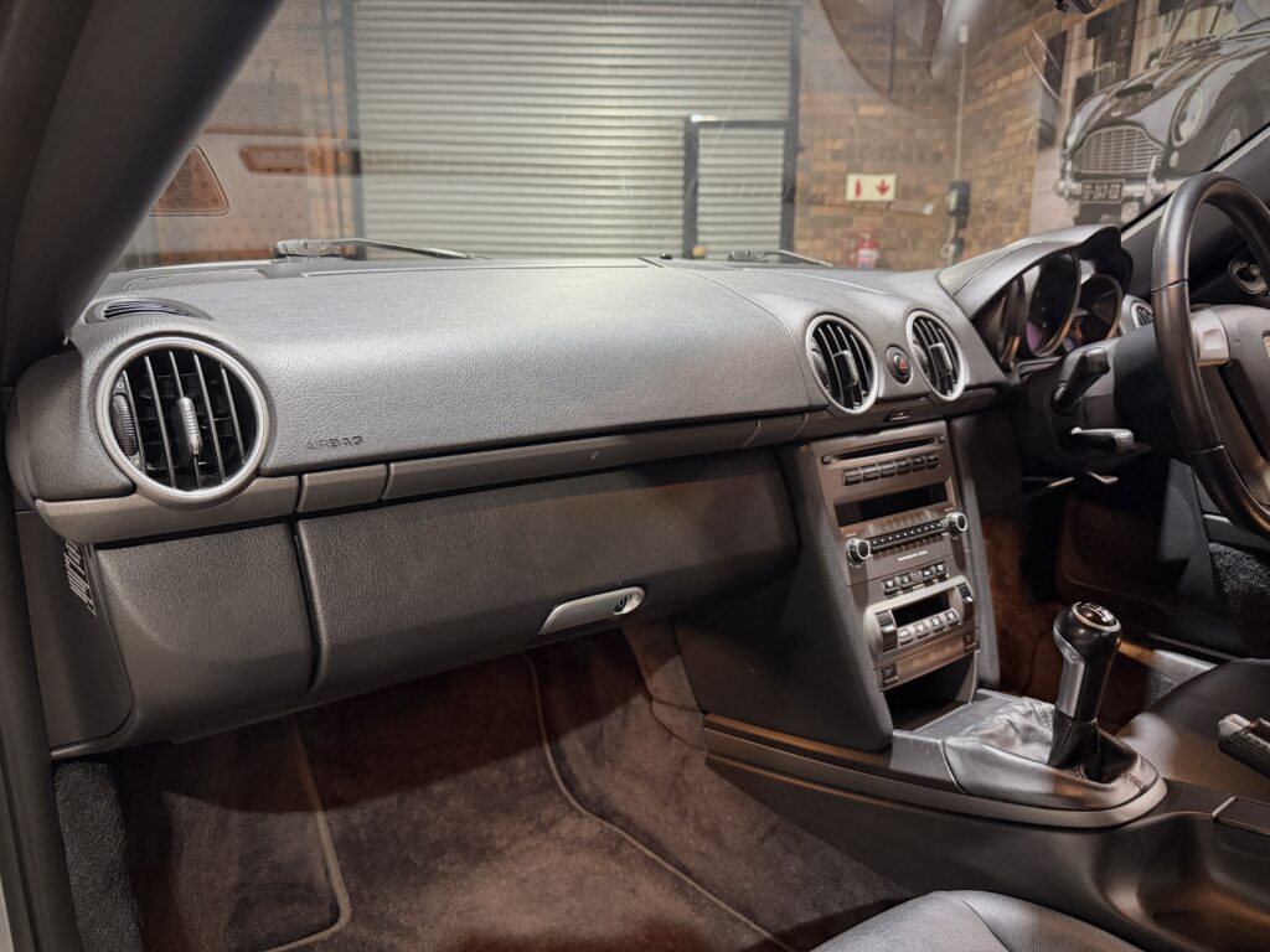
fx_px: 881
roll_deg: -0.3
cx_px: 635
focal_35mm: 24
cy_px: 476
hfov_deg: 71.6
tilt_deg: -12.6
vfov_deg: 56.8
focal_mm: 6.76
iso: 640
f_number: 1.78
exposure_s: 1/33
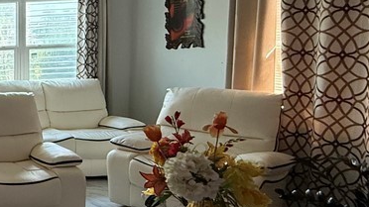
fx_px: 411
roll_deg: +2.4
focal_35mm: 42
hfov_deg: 32.5
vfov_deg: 28.3
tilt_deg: -6.5
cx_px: -137
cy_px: 93
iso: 320
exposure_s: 1/120
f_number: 2.2
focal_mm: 2.22
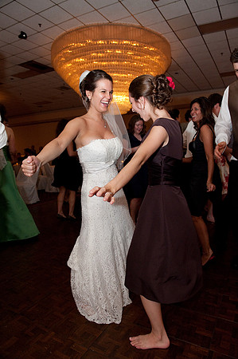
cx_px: 119
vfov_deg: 73.8
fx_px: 239
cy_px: 180
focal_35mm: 24
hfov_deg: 53.0
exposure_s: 1/60
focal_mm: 24
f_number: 5
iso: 2500
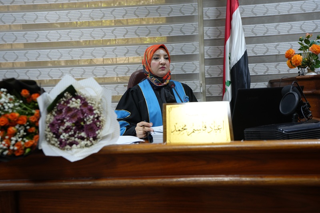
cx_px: 160
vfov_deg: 37.8
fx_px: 311
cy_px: 106
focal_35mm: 35
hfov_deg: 54.4
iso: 640
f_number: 4
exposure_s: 1/160
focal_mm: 35
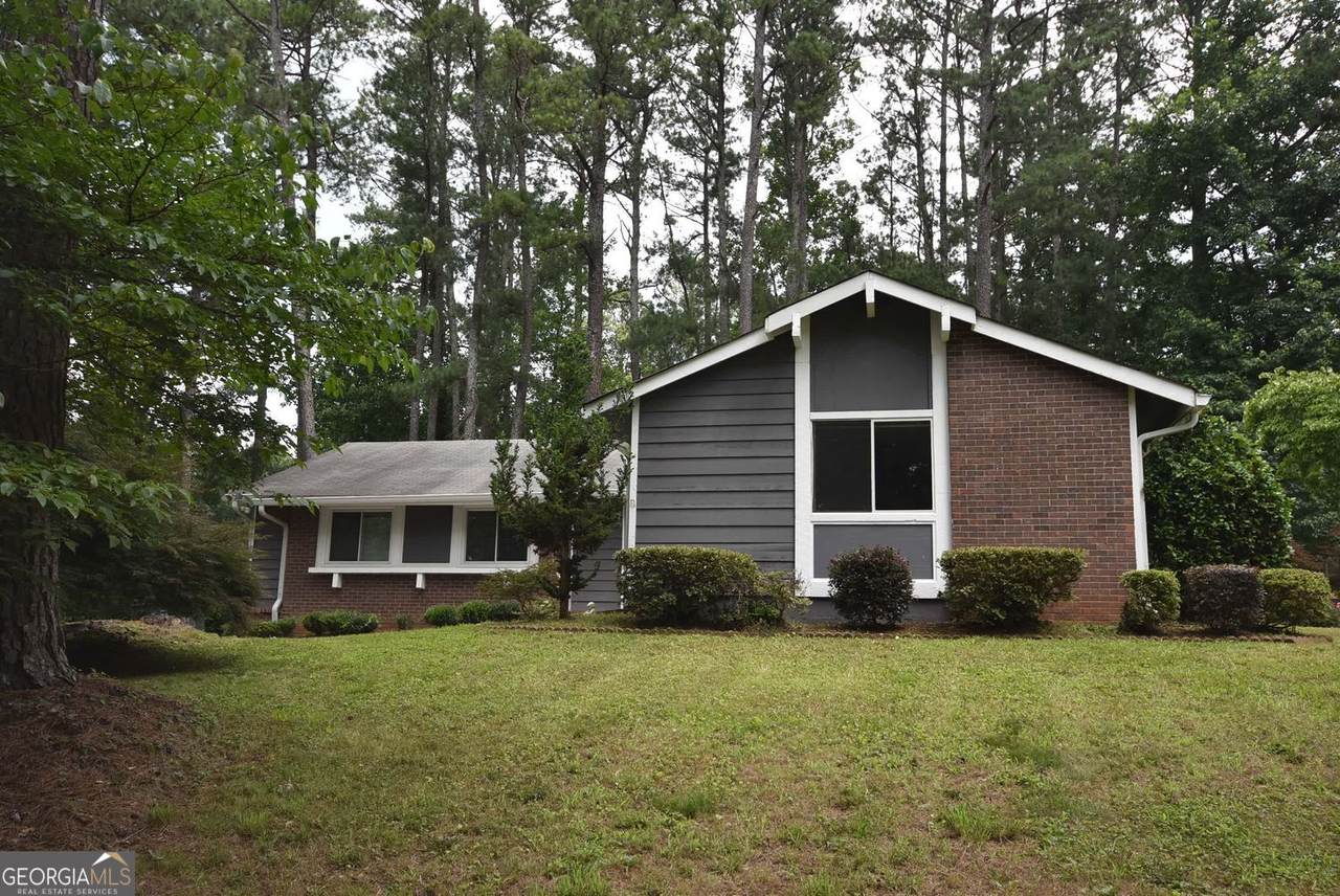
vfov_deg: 43.7
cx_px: 670
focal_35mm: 30
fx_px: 1118
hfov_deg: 61.9
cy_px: 448
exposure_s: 1/250
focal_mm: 20
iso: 250
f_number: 5.6
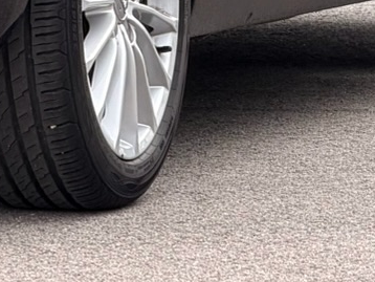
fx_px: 6201
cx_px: -182
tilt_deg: -2.7
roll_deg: +0.9
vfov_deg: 2.6
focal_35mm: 572
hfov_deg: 3.5
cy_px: -296
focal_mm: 16.89
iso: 40
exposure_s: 1/135
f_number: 2.8
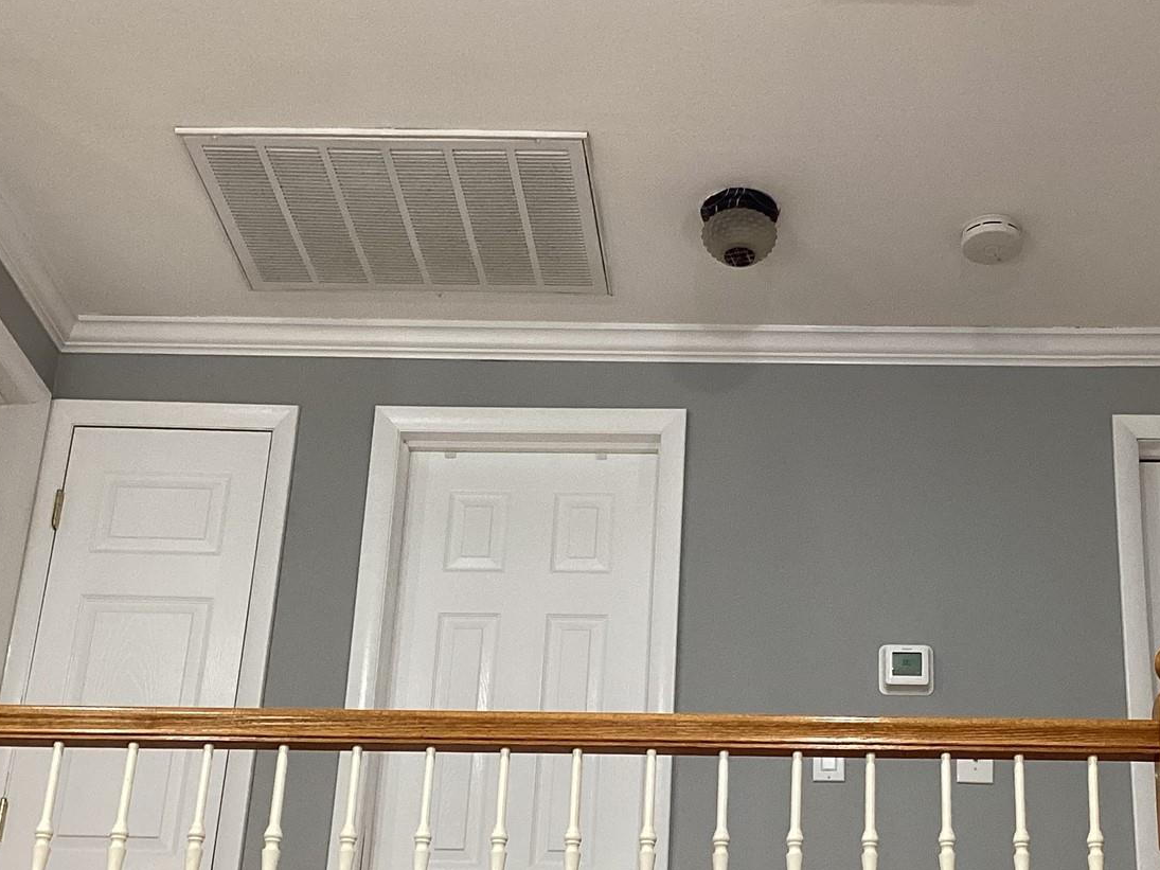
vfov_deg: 24.8
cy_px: 689
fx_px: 1943
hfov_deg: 32.9
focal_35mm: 58
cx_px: 782
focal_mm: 3.3
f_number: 2.4
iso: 160
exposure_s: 1/50
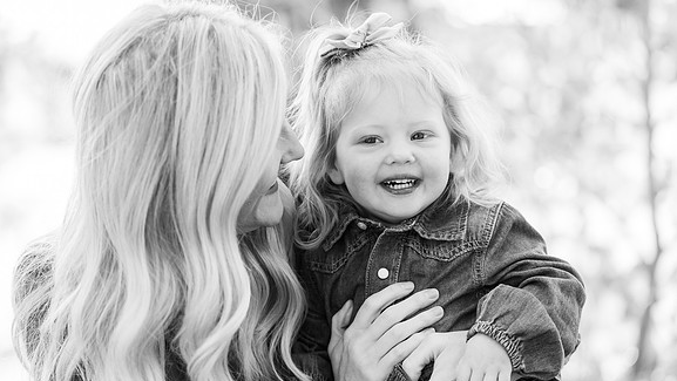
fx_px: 1778
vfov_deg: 12.2
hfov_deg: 21.6
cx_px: 339
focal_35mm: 99
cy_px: 199
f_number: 2.8
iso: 500
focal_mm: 94
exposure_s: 1/320
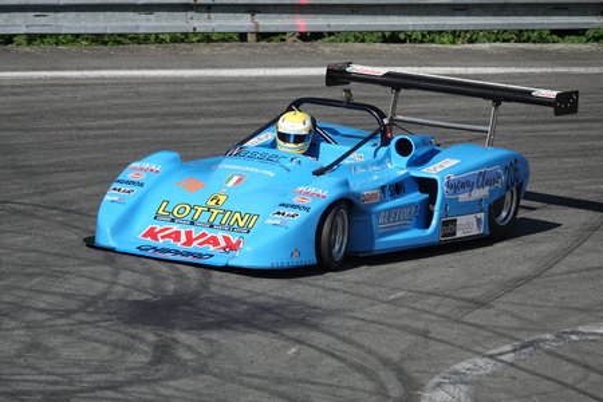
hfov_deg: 6.6
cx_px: 302
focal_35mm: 310
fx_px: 5192
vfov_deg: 4.4
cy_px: 201
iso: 100
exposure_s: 1/800
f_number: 5
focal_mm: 113.69
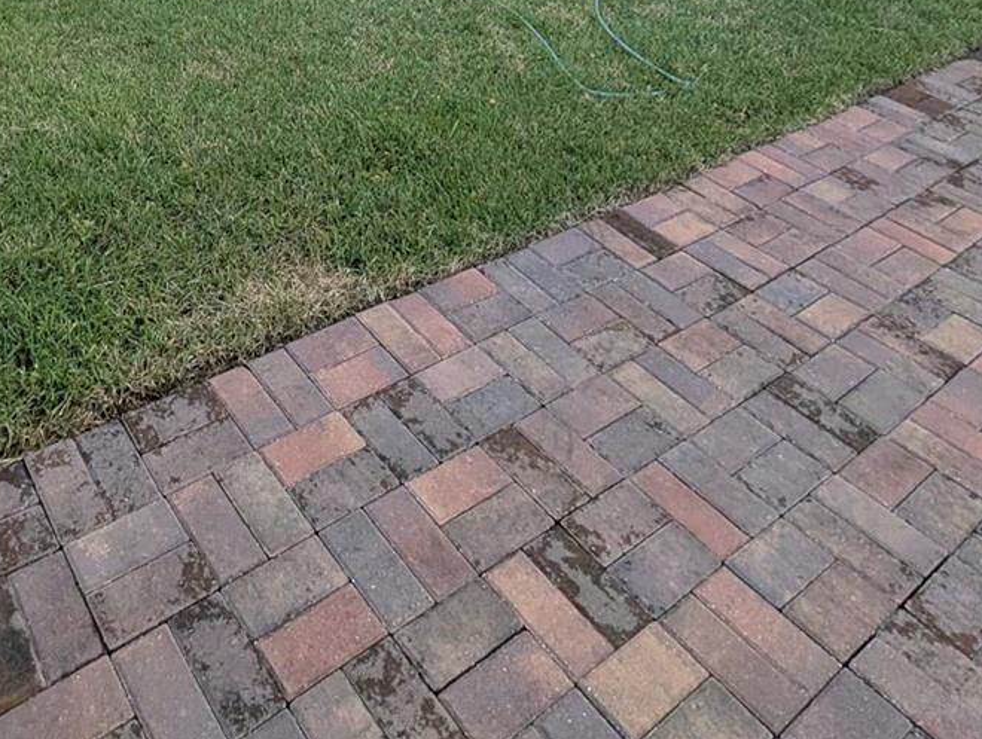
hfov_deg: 58.4
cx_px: 244
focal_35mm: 29
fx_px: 824
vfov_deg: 39.4
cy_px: -77
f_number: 1.7
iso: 68
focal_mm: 2.02
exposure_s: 1/976
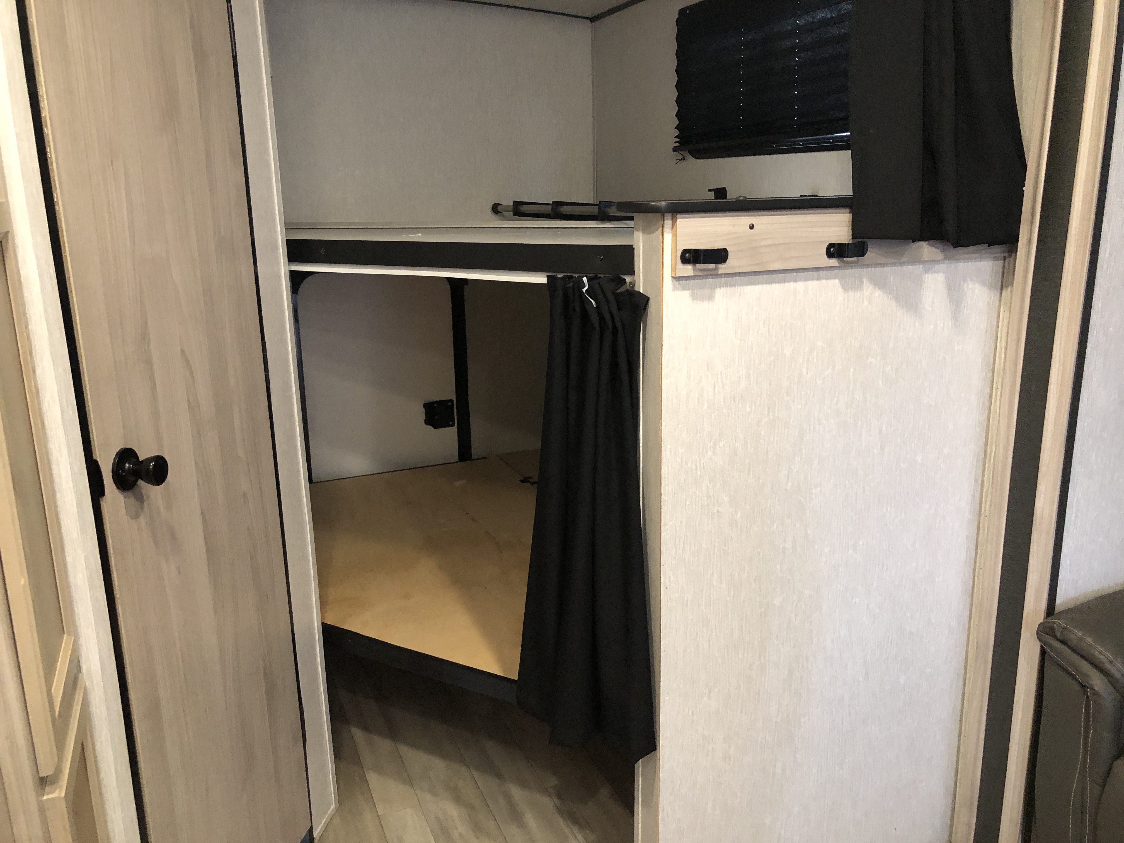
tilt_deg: -15.3
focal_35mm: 28
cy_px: 422
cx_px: 562
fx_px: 909
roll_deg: +2.5
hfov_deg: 63.4
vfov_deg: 49.7
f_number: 1.8
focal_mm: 3.99
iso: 100
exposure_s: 1/15
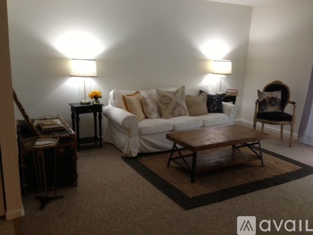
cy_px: 118
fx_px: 298
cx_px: 156
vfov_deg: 42.9
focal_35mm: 33
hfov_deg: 55.4
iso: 125
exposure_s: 1/20
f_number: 2.4
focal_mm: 4.13
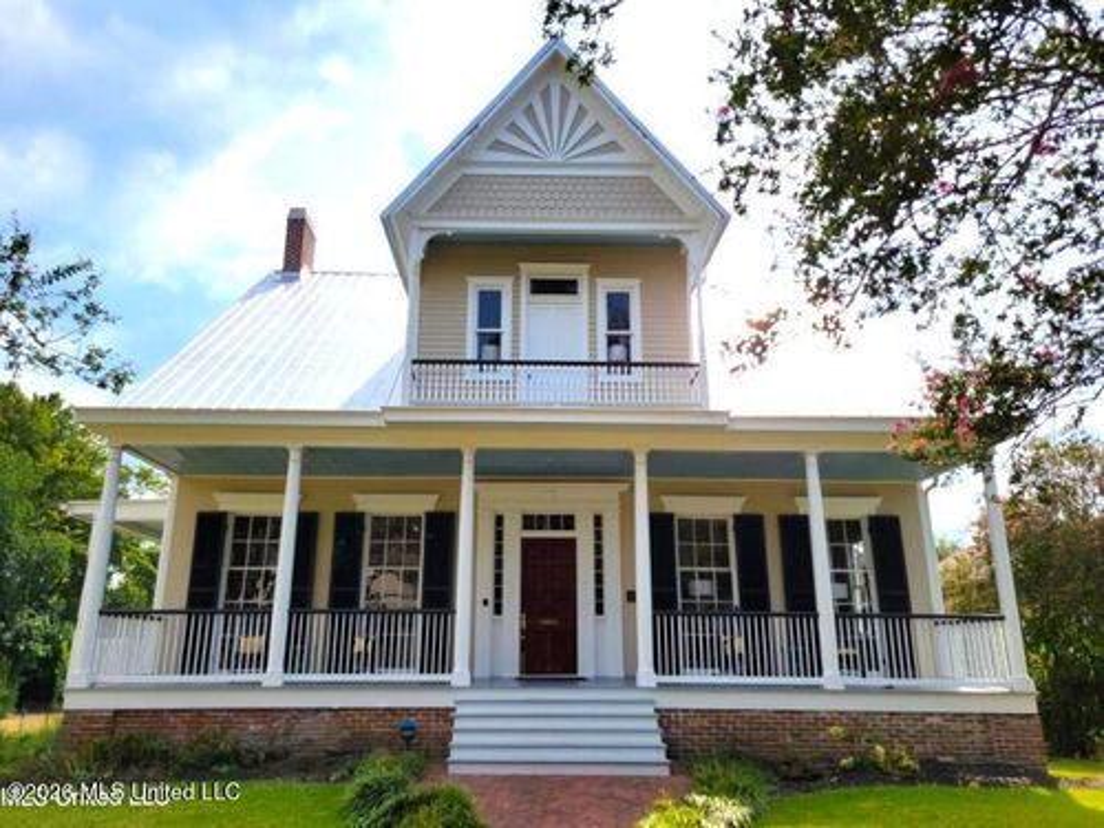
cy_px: 414
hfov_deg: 67.3
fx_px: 829
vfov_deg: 53.1
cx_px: 552
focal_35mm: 26
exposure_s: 1/2969
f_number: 1.8
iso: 40
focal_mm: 5.4
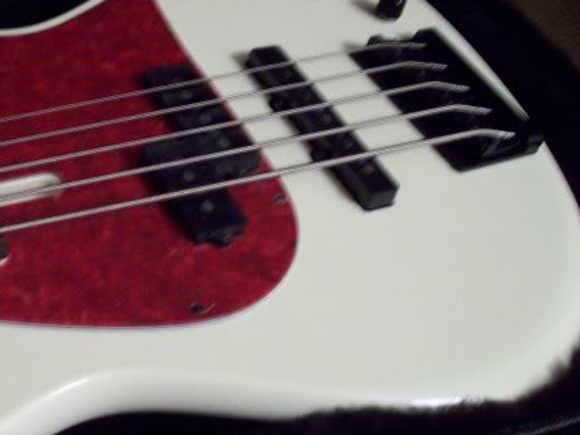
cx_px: 54
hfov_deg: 27.1
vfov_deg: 21.3
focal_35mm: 69
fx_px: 1156
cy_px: 193
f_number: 2.8
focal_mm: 6.2
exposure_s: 1/8.38
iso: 160
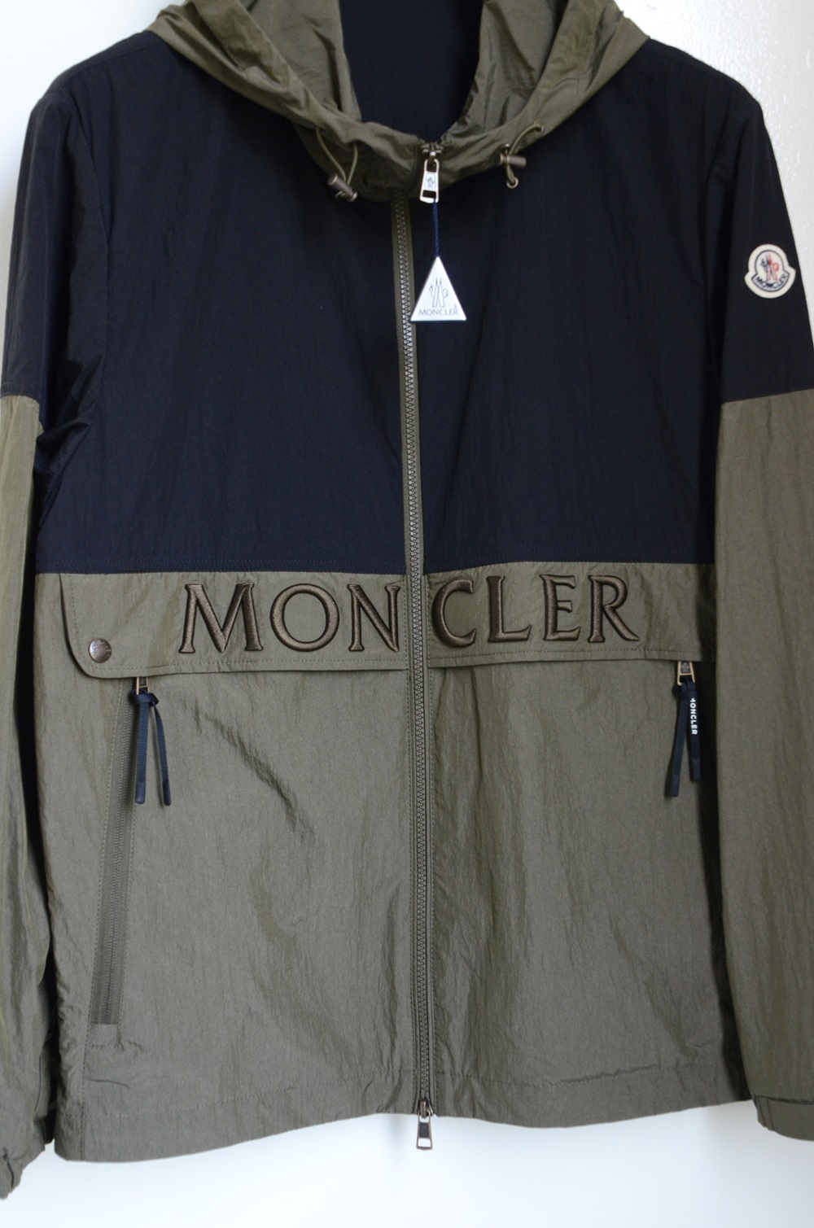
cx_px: 407
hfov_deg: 28.8
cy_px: 614
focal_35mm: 46
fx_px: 1584
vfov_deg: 42.4
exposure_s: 1/30
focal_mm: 31
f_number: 5
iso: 1250
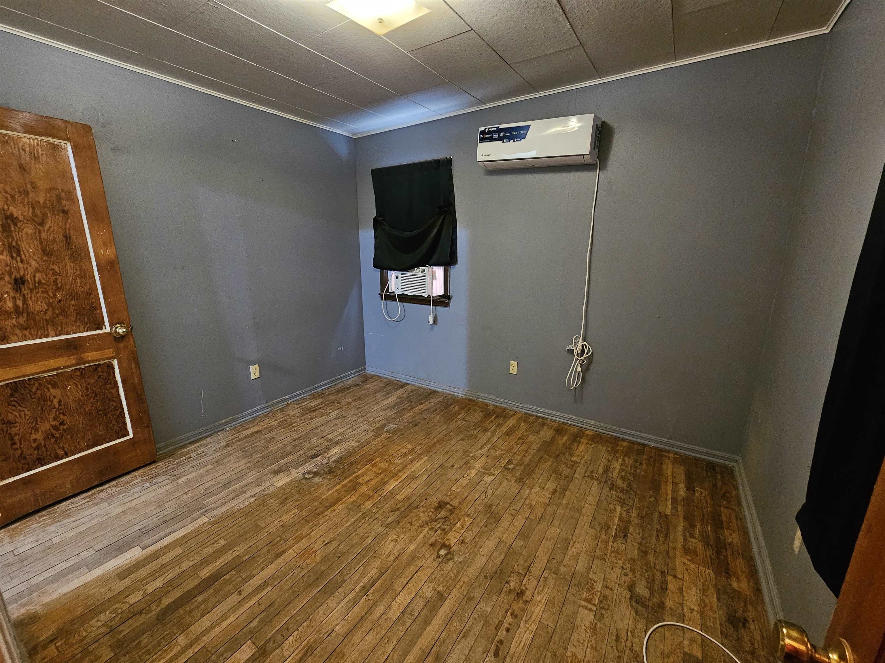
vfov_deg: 89.9
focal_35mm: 13
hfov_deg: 106.2
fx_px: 332
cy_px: 332
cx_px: 442
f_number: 2.2
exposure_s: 1/24
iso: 800
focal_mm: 2.2
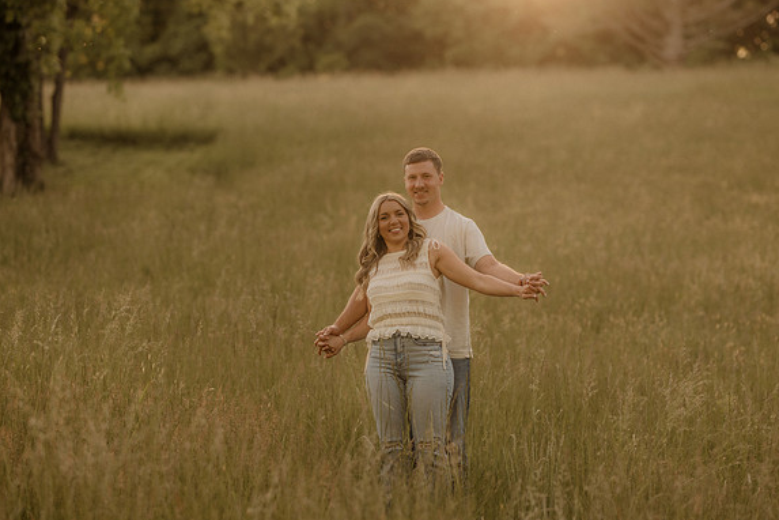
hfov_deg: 23.6
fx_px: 1861
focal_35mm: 86
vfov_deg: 15.9
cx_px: 392
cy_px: 259
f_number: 2
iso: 250
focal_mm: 85
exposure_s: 1/1250
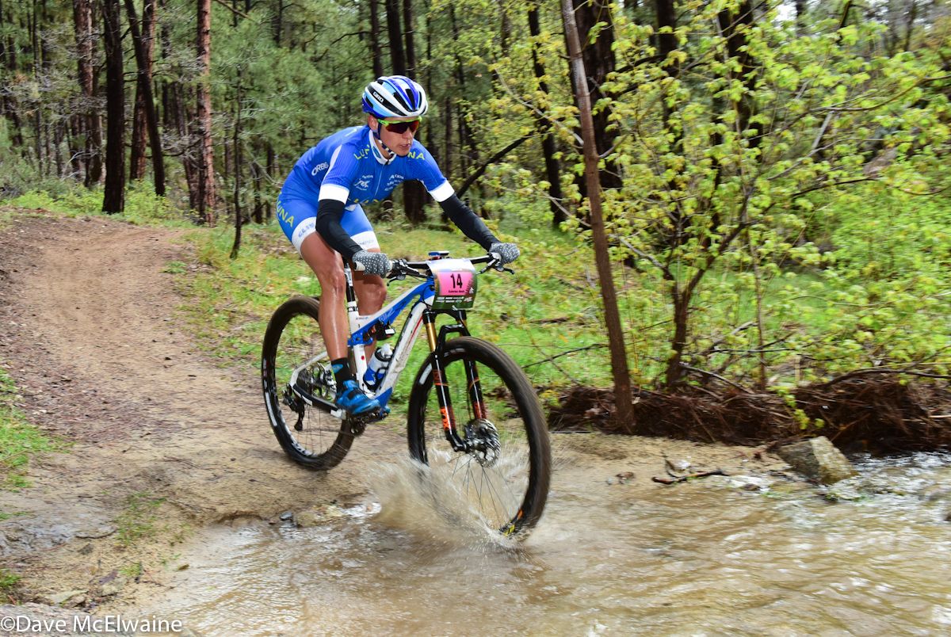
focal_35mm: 36
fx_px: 952
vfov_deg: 37.0
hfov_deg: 53.1
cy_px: 318
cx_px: 476
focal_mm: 36
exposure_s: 1/250
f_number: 9
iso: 800
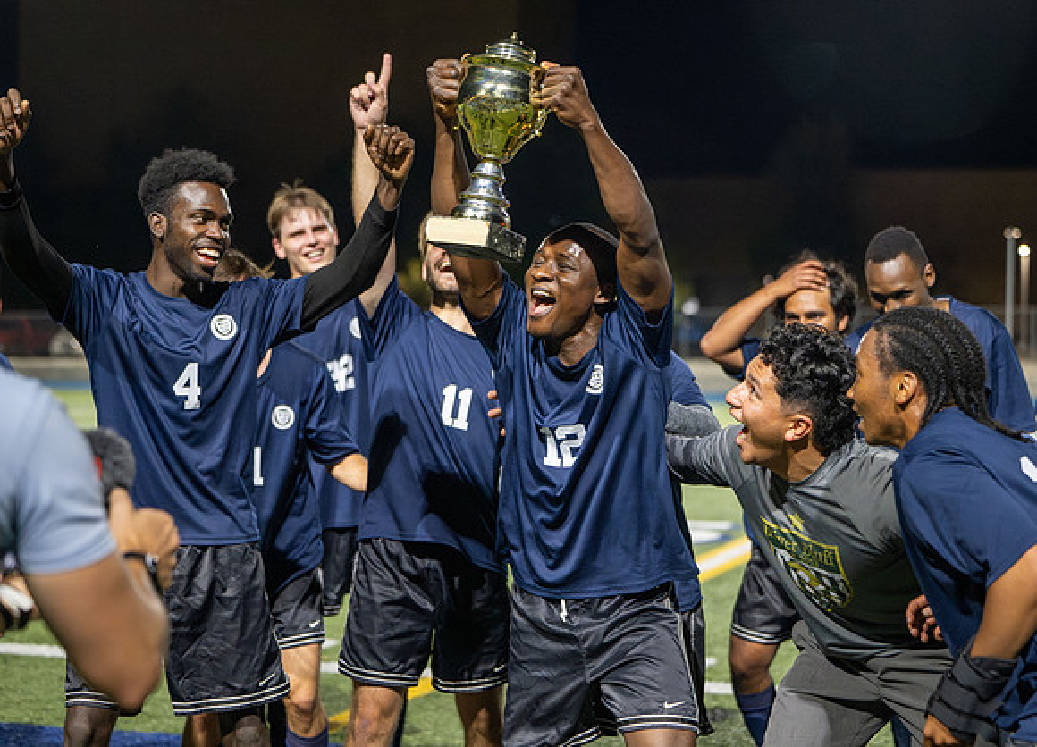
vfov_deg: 19.4
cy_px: 374
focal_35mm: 74
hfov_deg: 26.7
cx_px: 561
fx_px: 2180
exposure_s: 1/320
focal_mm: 70
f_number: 2.8
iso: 3200
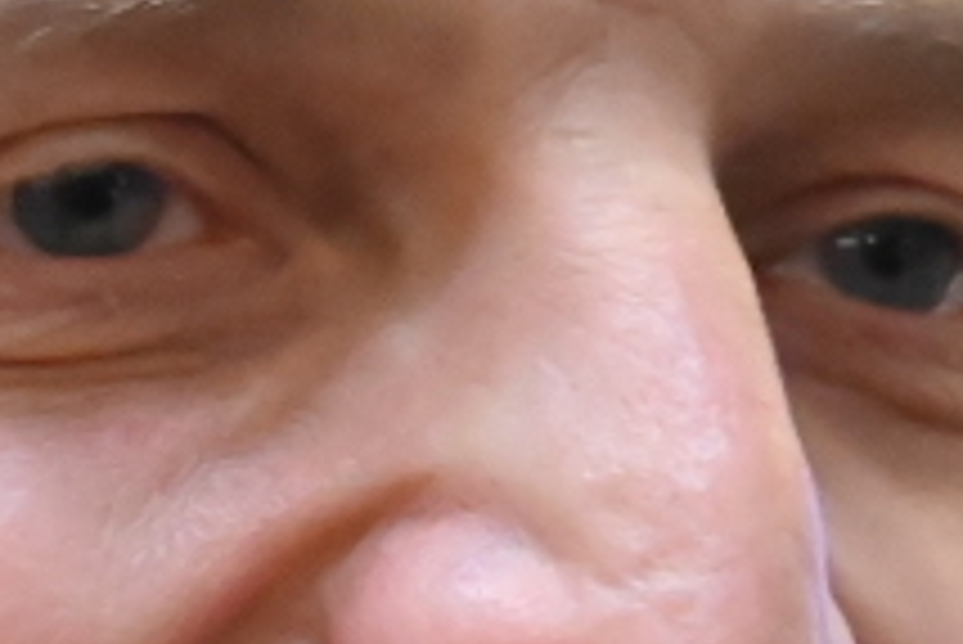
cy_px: 383
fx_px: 6692
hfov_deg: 8.2
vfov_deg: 5.5
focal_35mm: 250
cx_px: -36
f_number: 4
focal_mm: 33
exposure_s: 1/500
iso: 9000
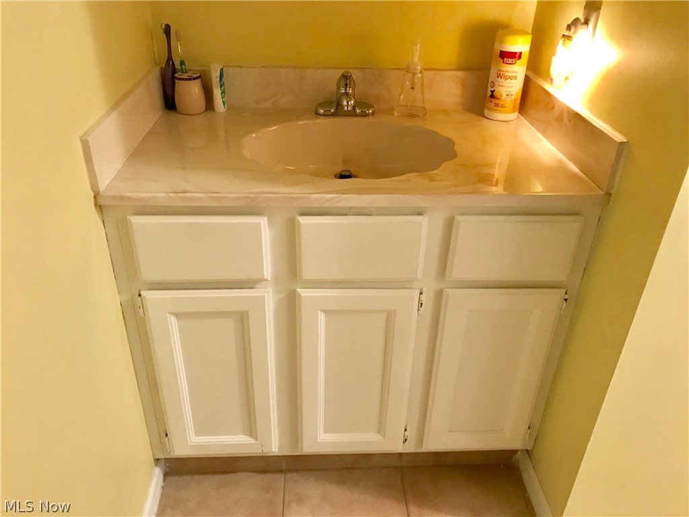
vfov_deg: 49.7
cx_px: 344
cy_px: 258
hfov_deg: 63.4
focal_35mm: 28
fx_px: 557
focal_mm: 3.99
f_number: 1.8
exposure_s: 1/9
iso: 100
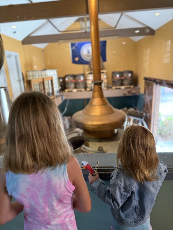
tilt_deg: -13.2
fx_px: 160
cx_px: 86
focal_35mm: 24
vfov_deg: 71.6
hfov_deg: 56.8
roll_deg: +2.6
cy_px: 115
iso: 400
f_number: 1.78
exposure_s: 1/56
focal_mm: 6.76
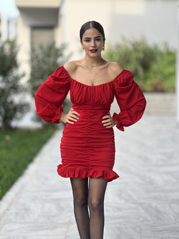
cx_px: 90
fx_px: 531
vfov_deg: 25.3
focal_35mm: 77
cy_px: 120
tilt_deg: -7.4
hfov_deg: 19.1
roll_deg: +0.8
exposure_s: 1/121
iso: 40
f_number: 2.8
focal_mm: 9
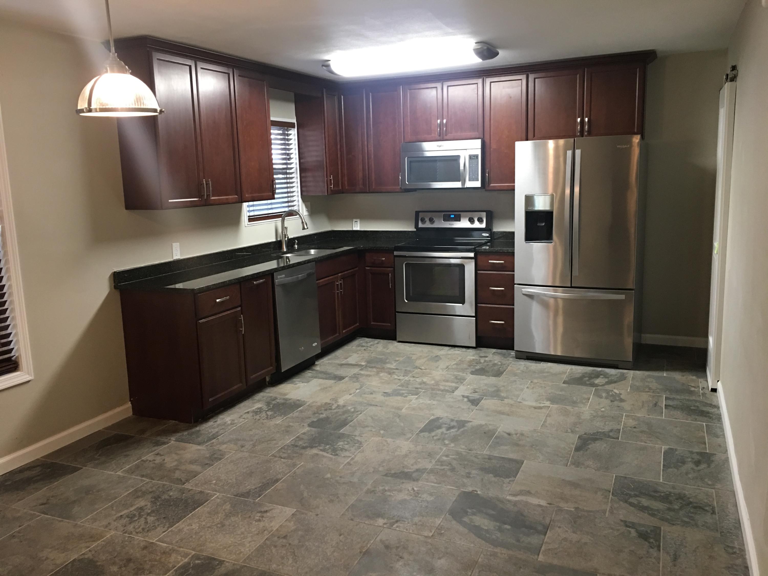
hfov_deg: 61.7
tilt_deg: -7.8
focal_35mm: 29
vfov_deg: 48.2
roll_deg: +1.1
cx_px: 384
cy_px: 288
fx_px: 643
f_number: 2.2
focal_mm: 4.15
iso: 80
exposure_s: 1/15
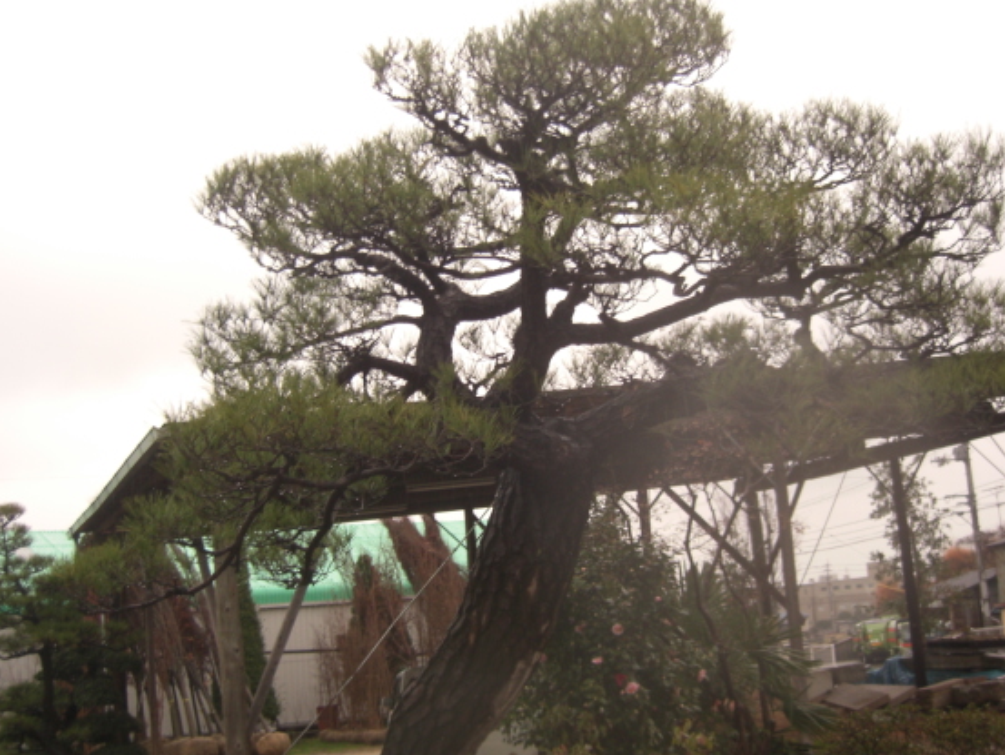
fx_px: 1278
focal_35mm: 44
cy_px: 420
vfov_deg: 32.9
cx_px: 534
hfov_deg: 42.9
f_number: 2.8
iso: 100
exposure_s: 1/80
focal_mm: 7.9
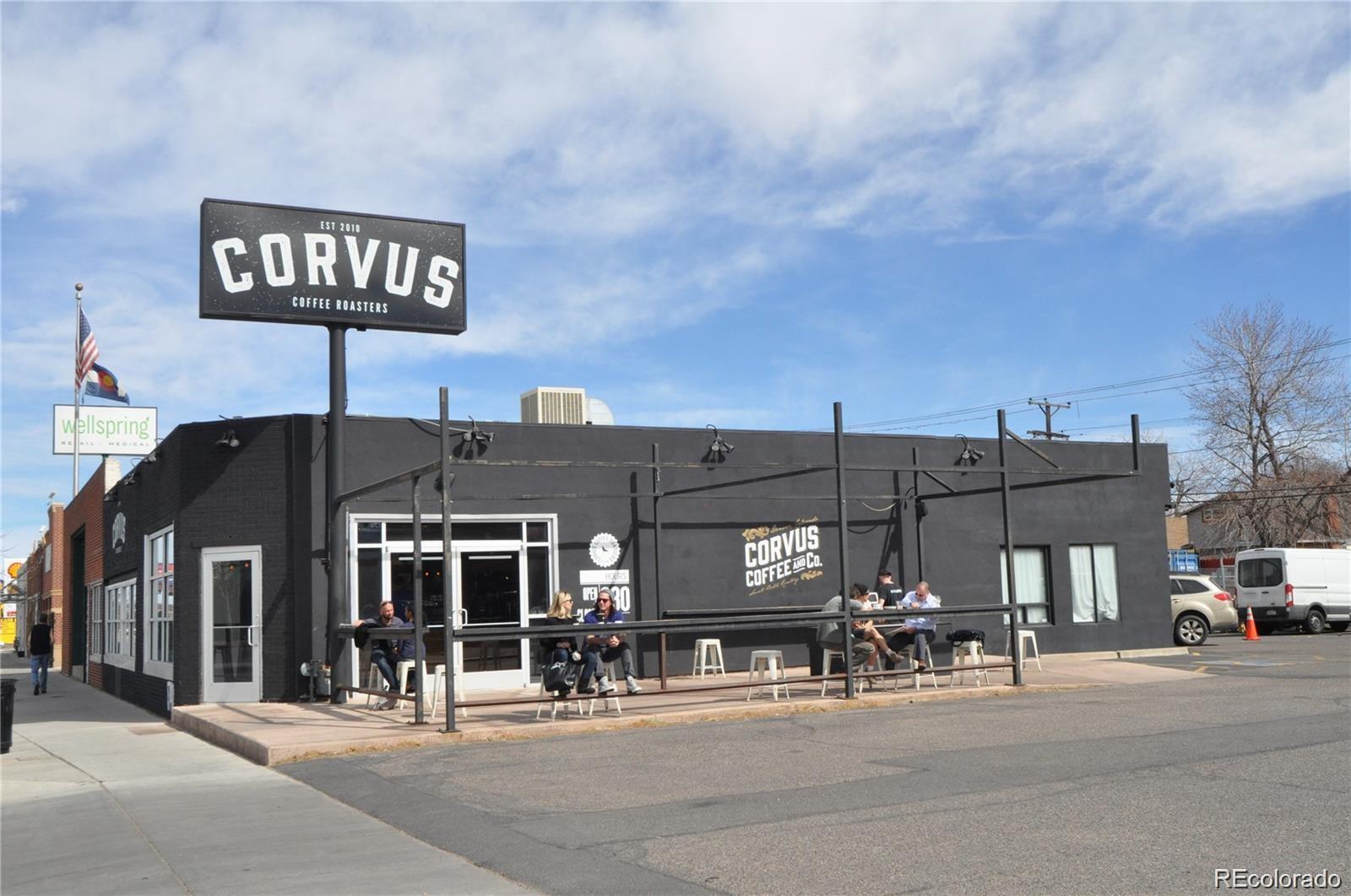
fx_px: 1405
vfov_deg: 35.4
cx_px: 676
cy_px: 448
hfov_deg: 51.3
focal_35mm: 38
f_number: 14
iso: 800
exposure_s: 1/800
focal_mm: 25
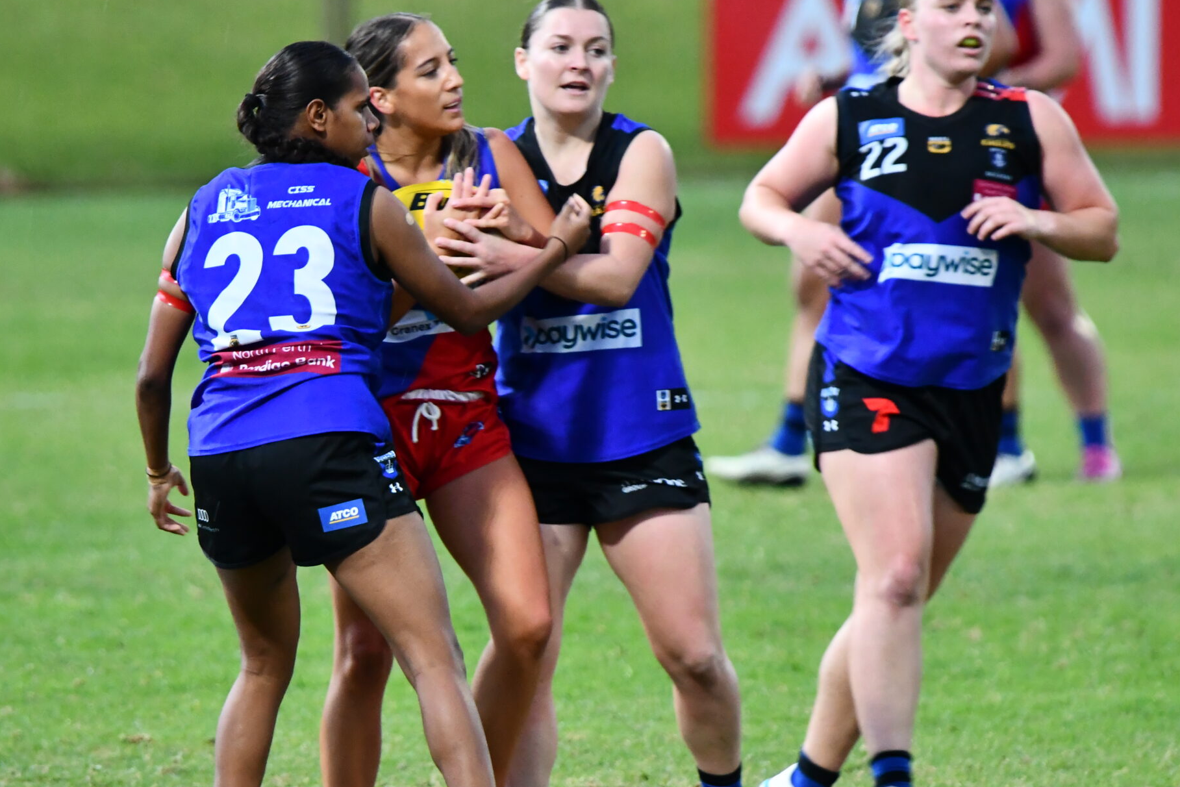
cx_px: 382
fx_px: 41566
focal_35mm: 1268
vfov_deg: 1.1
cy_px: 415
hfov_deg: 1.6
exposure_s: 1/200
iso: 3200
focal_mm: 600
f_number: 6.3
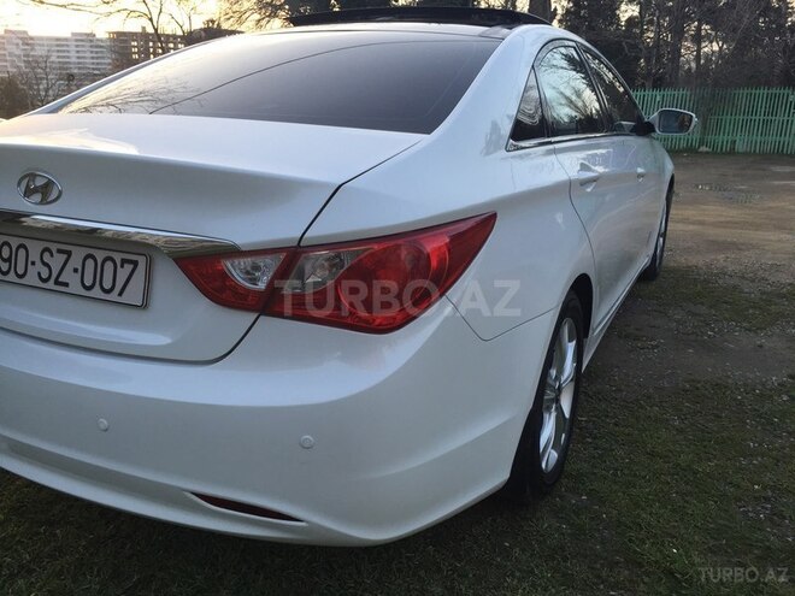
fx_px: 666
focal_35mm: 29
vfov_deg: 48.2
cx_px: 398
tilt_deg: -17.2
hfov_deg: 61.7
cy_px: 298
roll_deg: -1.3
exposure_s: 1/100
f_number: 2.2
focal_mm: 4.15
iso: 40
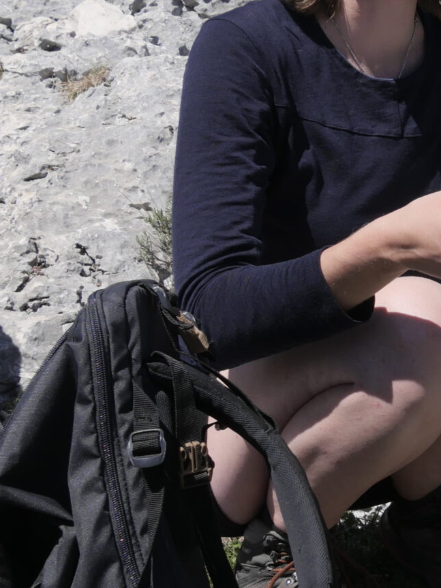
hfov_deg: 15.8
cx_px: 563
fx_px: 1512
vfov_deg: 22.0
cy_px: 303
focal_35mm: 89
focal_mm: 15
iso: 200
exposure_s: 1/1000
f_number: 6.3
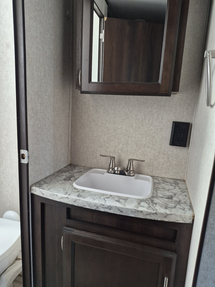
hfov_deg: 58.9
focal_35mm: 23
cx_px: 108
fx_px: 190
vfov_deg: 73.9
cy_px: 144
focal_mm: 5.4
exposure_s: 1/120
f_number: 1.8
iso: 500
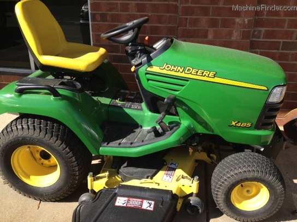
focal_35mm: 35
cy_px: 111
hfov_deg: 52.6
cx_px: 148
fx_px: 300
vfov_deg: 40.7
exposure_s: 1/920
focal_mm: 4.28
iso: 50
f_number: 2.4
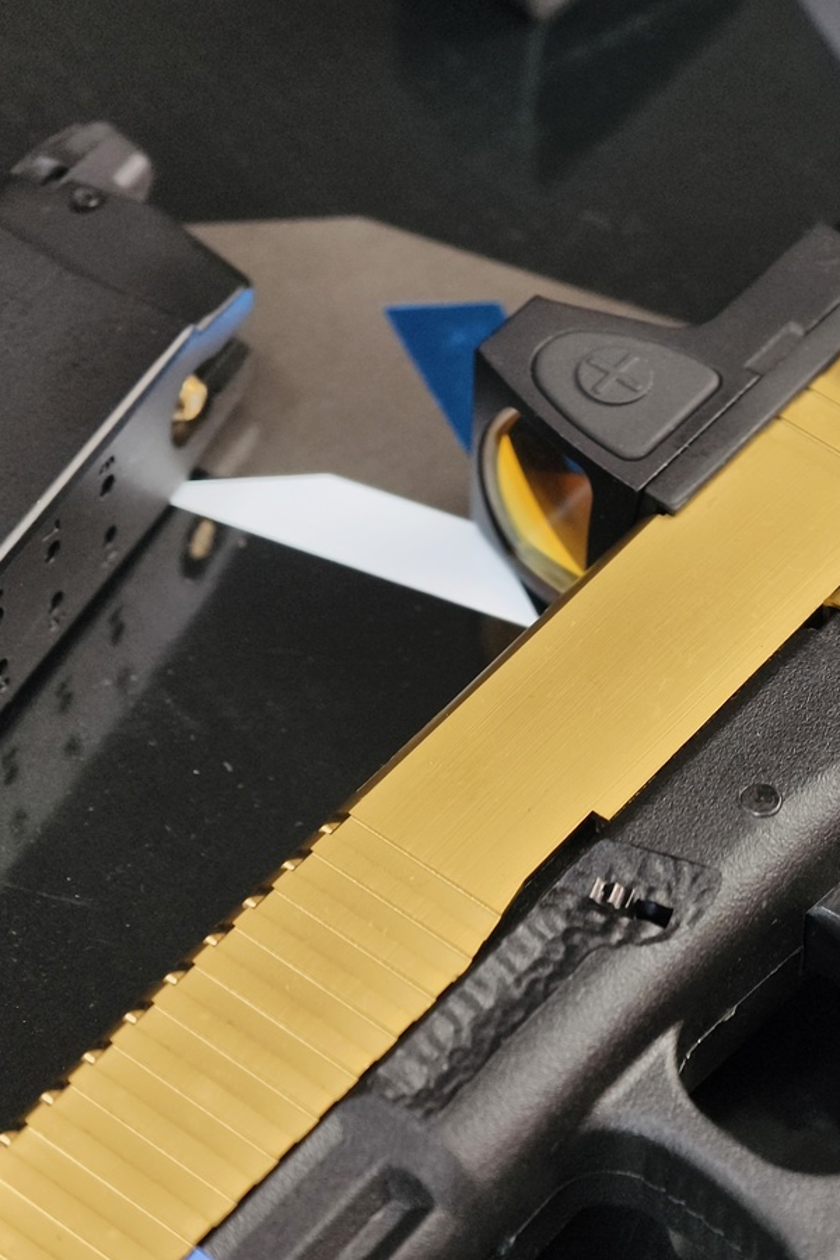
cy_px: 629
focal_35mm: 118
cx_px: 743
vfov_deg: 17.3
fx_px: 4130
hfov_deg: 11.5
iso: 781
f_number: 2.67
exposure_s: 1/20
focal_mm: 22.48
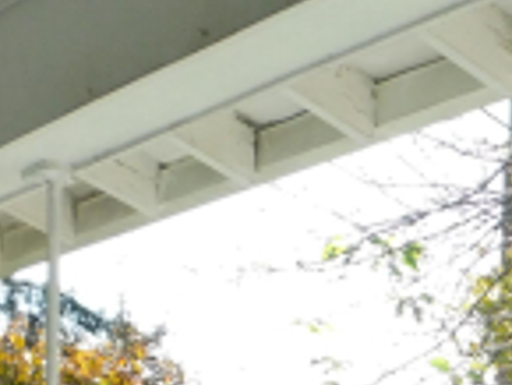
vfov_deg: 9.8
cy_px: 841
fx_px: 2043
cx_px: 842
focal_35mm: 138
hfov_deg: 13.2
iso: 125
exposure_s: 1/400
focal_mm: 5.3
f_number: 3.2
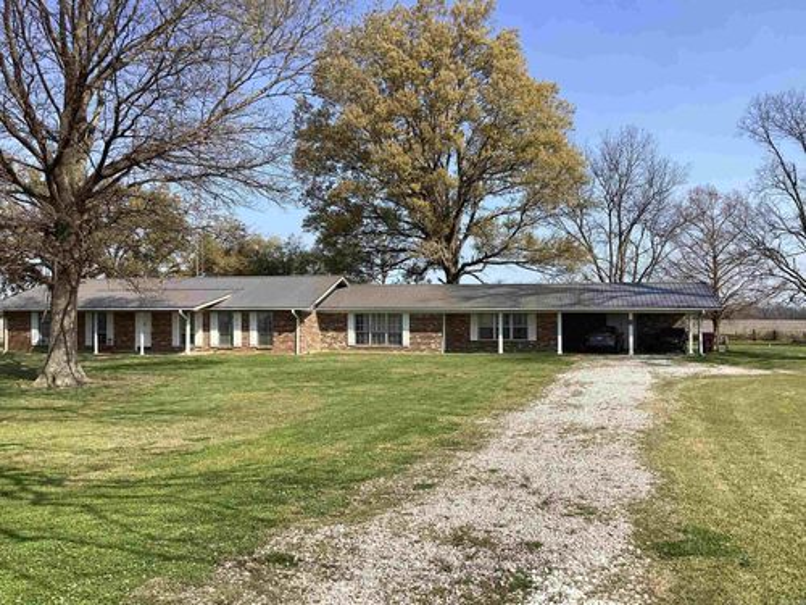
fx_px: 722
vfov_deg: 45.4
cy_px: 302
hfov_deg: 58.4
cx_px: 403
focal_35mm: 31
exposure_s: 1/1253
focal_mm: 3.3
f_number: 2.4
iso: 25
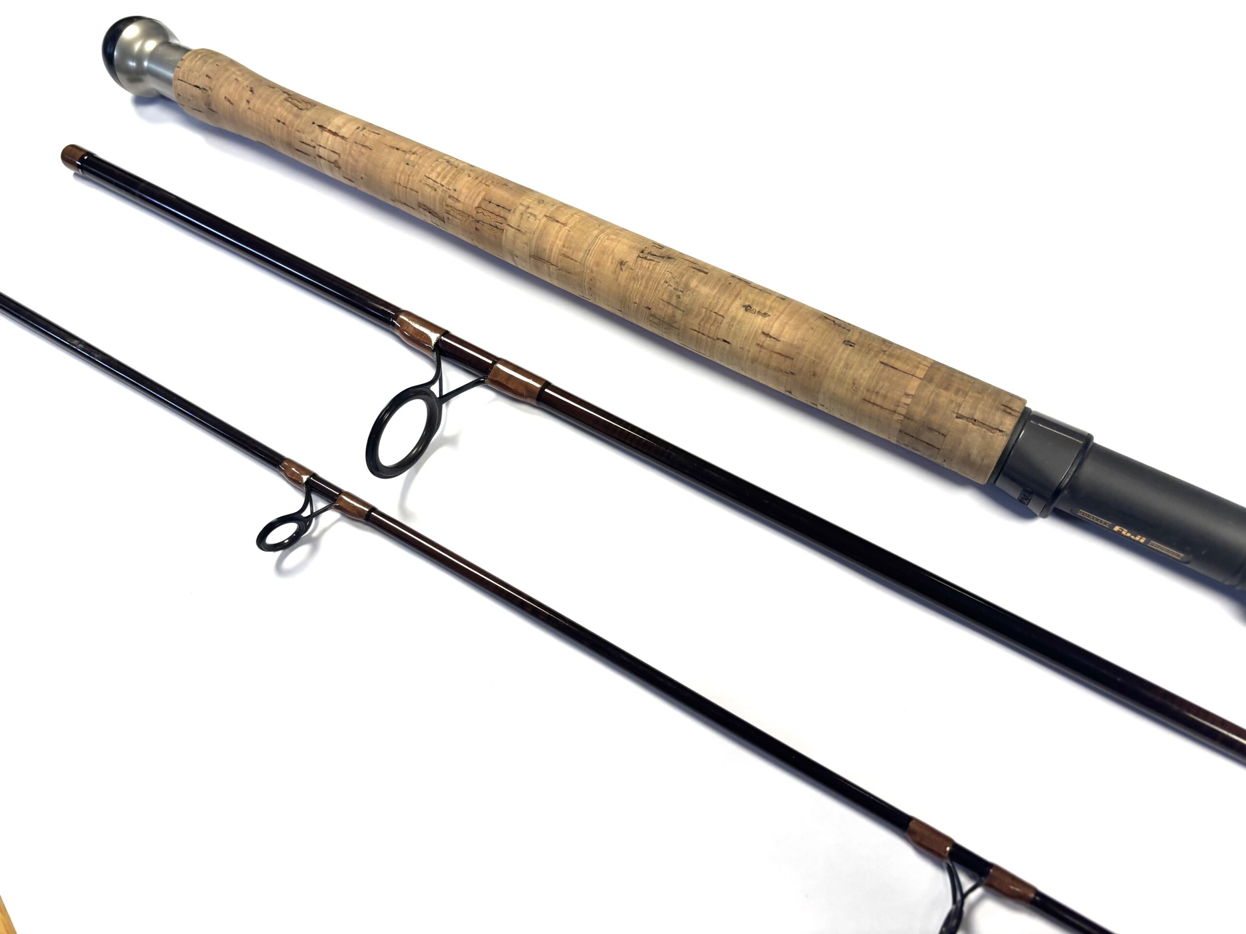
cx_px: 623
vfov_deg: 53.1
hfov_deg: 67.3
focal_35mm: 26
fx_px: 936
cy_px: 467
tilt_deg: -62.9
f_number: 1.6
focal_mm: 5.96
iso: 50
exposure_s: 1/100
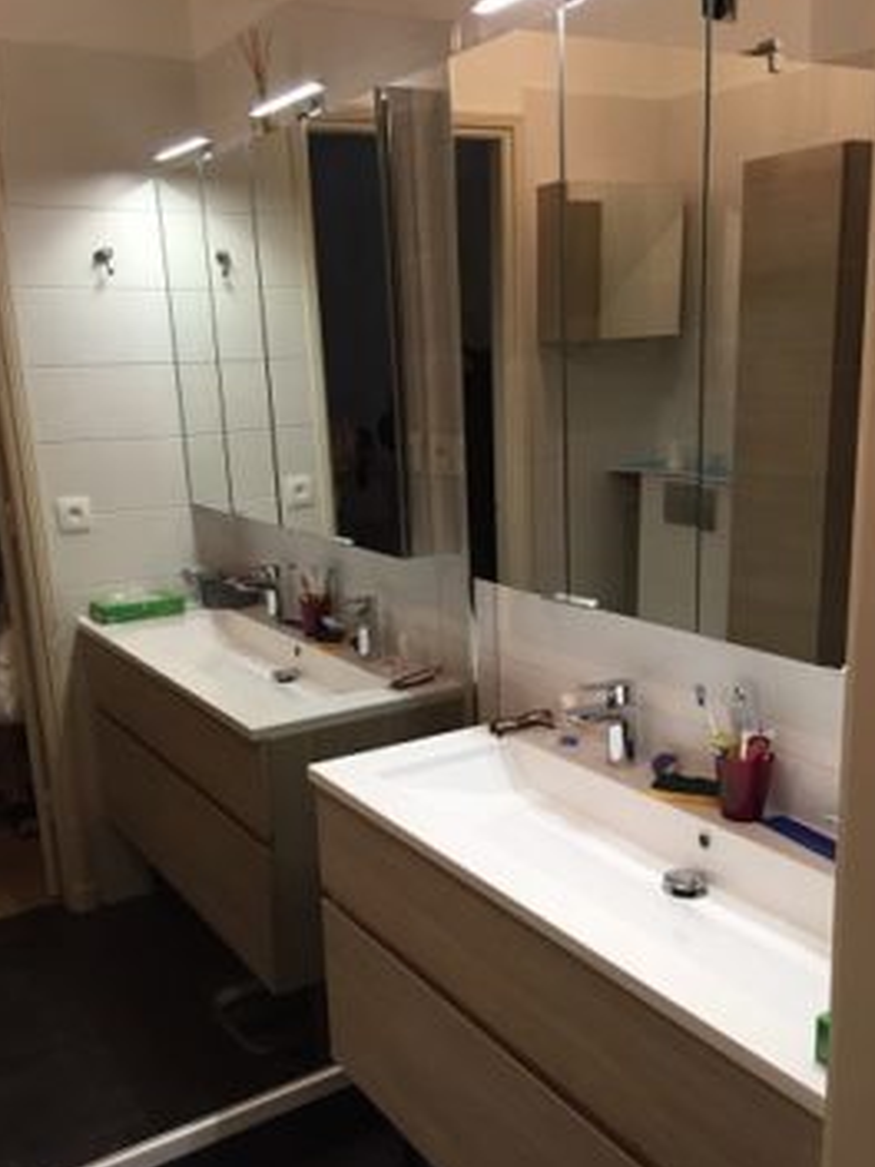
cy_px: 630
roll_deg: +2.7
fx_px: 1112
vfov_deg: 55.3
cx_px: 428
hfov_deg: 42.9
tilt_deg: -13.6
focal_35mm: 33
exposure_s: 1/33
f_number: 2.2
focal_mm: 4.15
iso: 80
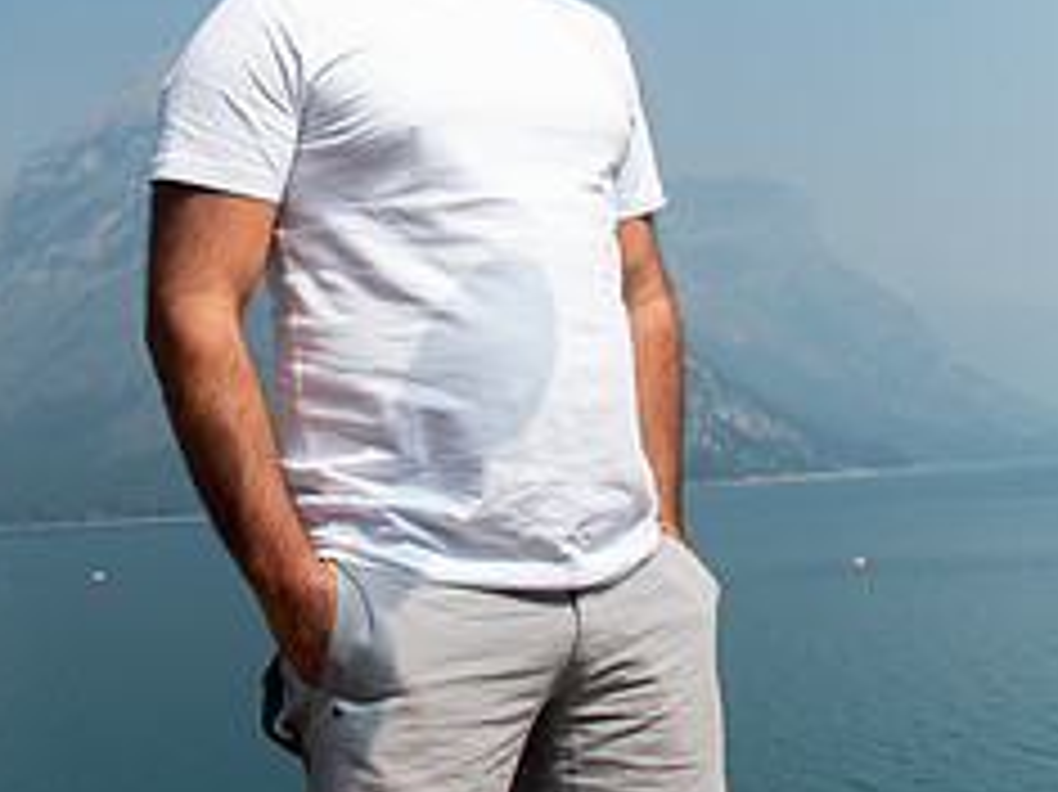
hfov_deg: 33.0
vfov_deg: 25.5
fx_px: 1741
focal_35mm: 57
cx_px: 239
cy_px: 274
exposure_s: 1/200
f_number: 16
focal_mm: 24
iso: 200
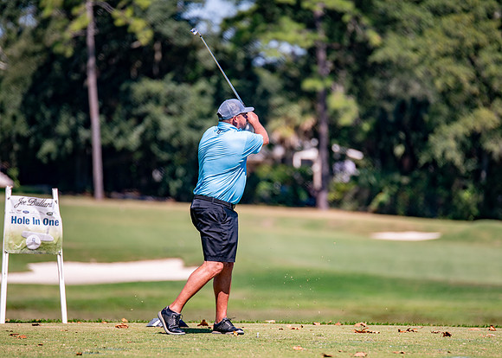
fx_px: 3512
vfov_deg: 5.8
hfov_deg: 8.2
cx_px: 272
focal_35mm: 246
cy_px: 199
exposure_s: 1/1600
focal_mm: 200
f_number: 2.8
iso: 100
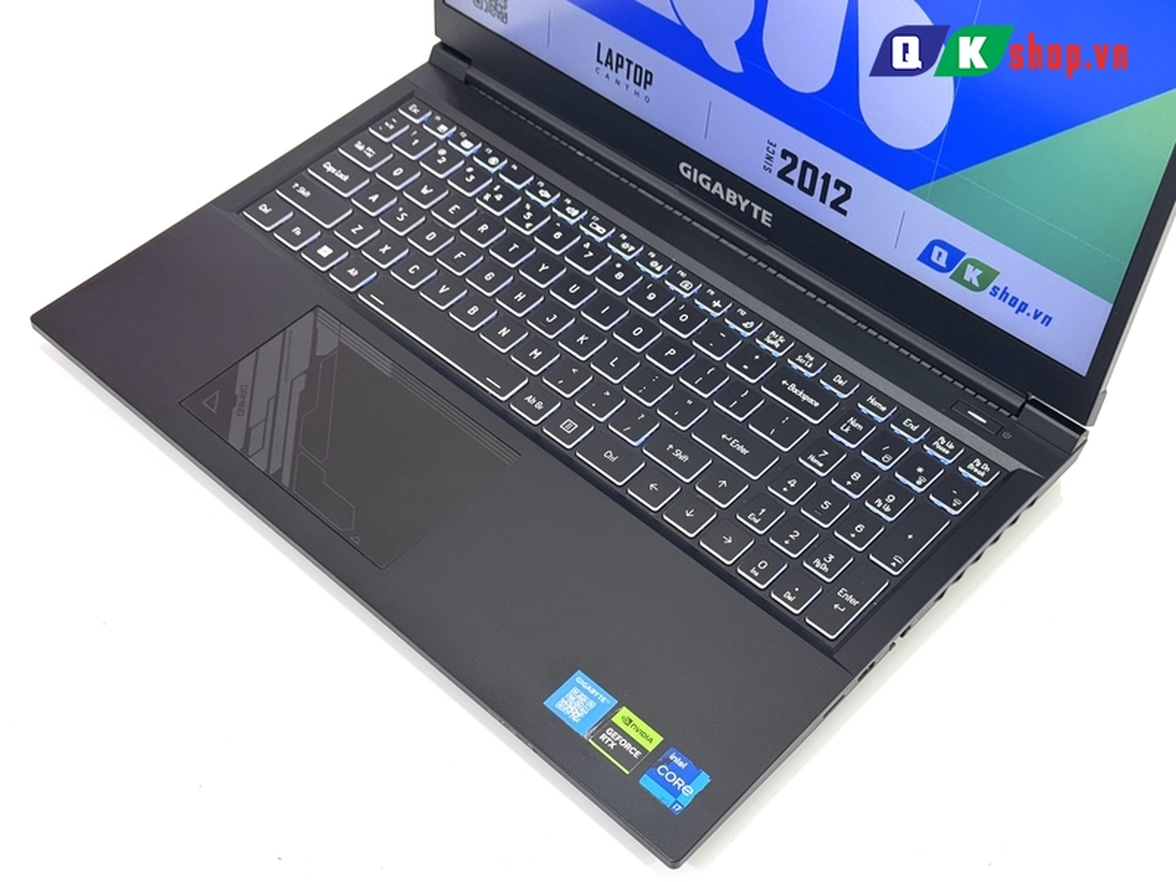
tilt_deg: -49.6
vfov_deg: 30.3
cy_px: 441
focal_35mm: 48
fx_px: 1631
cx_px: 588
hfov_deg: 39.7
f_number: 1.78
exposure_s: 1/100
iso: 125
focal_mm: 6.76
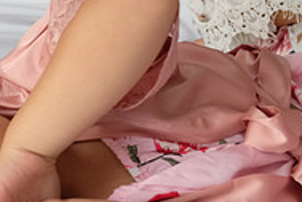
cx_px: -50
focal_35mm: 95
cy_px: 172
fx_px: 797
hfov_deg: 20.2
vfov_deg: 14.3
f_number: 2.8
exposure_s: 1/160
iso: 2000
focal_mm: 20.6
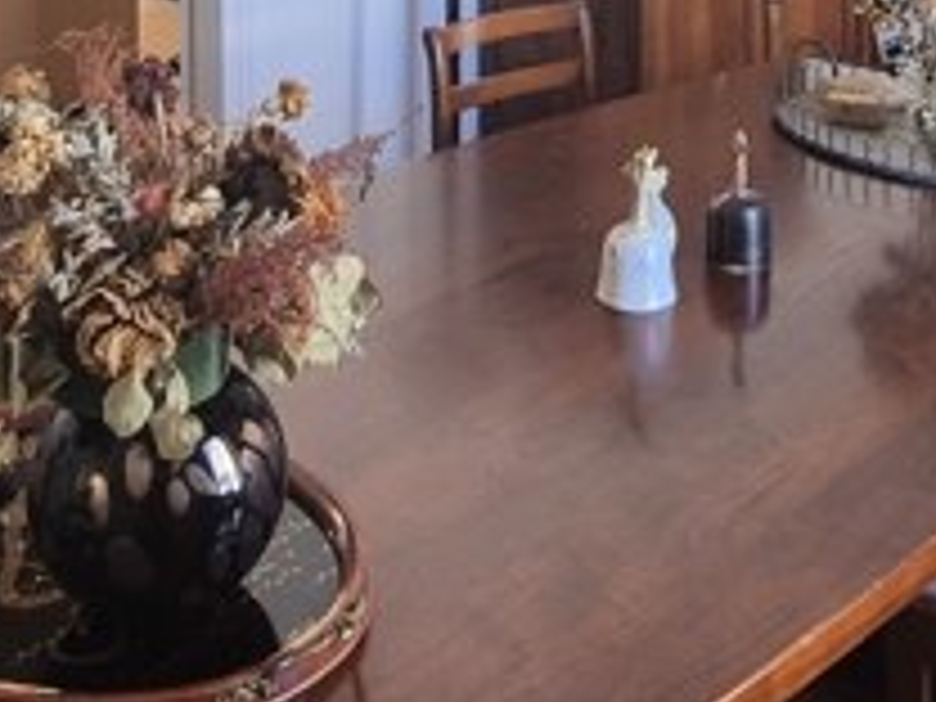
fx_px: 1352
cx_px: 540
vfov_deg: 24.8
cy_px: -243
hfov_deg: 38.1
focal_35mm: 50
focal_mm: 2.2
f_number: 2.2
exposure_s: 1/50
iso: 160
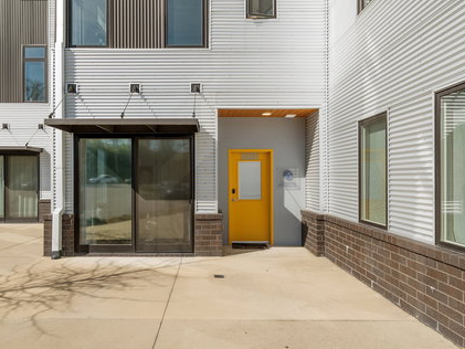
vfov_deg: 58.9
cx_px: 207
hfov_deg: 73.7
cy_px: 176
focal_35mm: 23
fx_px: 309
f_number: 6.3
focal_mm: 14
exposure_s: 1/320
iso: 200
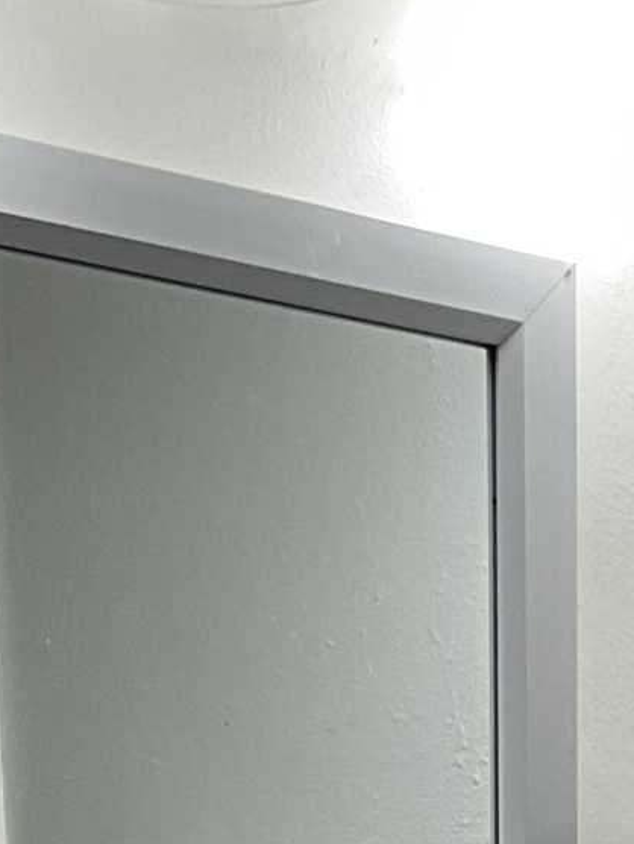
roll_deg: +2.1
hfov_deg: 12.3
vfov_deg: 13.9
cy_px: 1683
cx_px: 367
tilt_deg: -7.9
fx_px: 2929
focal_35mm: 120
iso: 64
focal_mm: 3
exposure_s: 1/120
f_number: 1.8
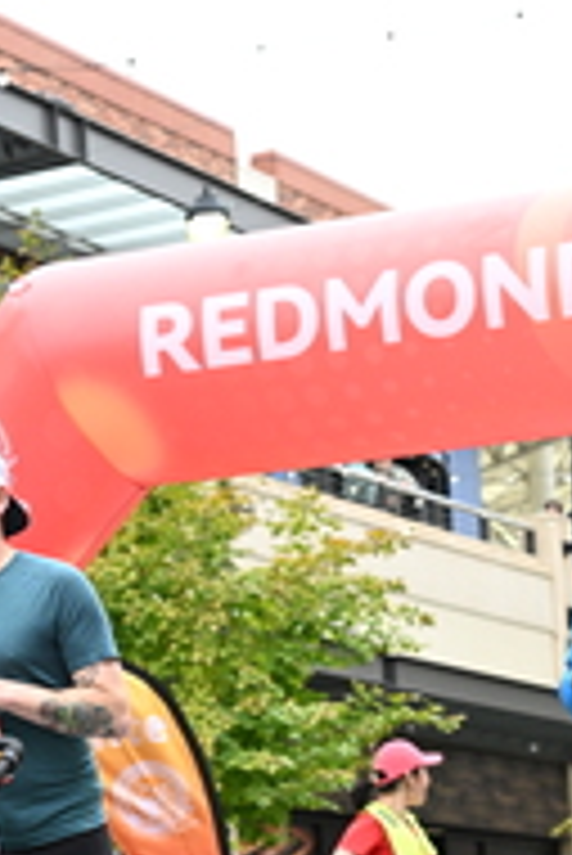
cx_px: 11
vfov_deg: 14.6
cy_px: 734
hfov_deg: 9.8
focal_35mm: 139
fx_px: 3307
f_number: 4
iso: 2000
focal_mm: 48
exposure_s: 1/640
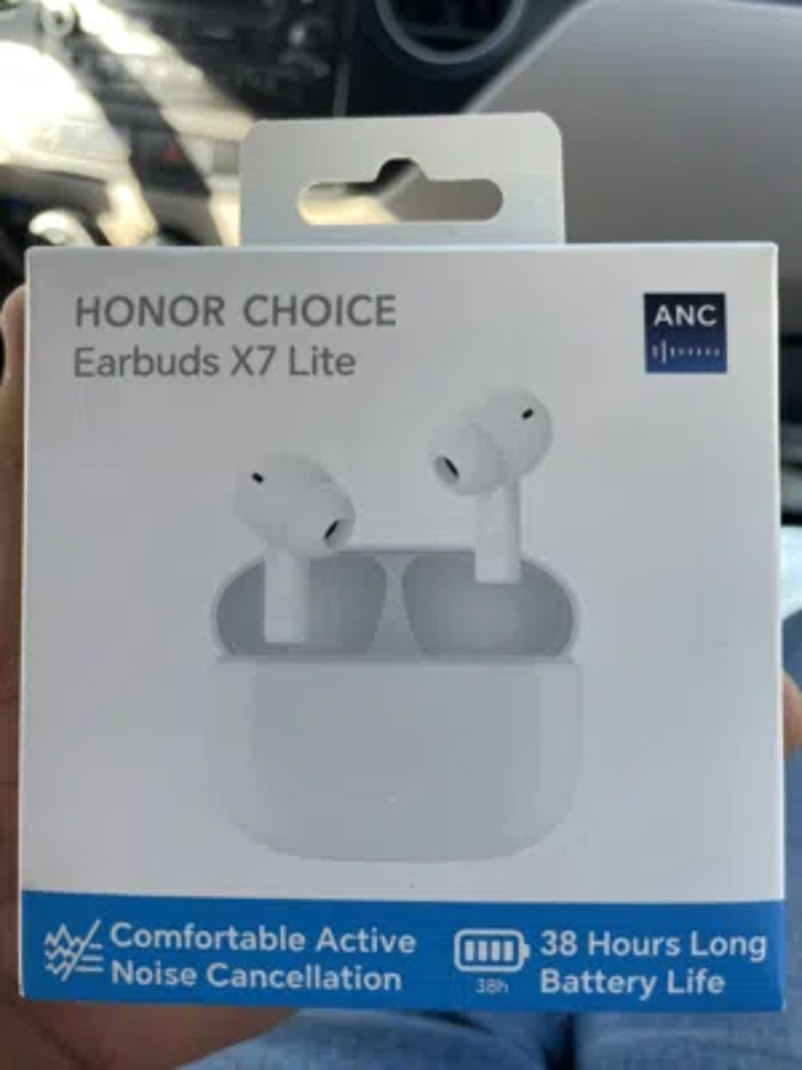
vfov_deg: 67.3
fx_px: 803
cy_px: 535
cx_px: 401
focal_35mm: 26
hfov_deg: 53.1
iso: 32
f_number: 1.6
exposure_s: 1/122
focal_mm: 4.2
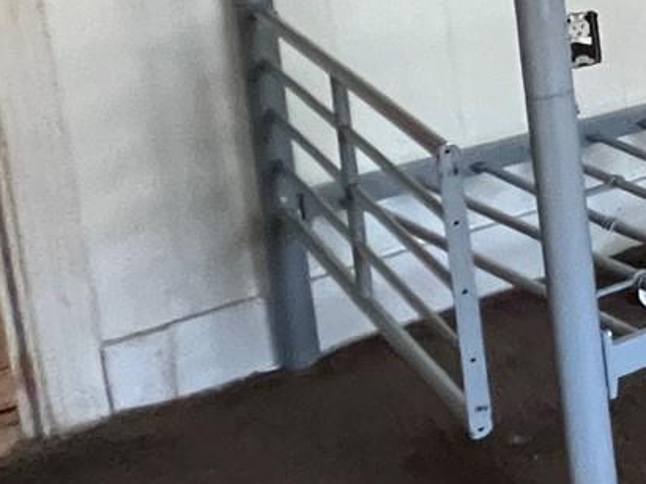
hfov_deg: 15.2
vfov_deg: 20.5
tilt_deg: -6.5
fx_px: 1212
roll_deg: +1.2
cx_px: 1558
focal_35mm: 65
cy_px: -156
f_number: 1.8
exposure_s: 1/60
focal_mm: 1.57
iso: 500
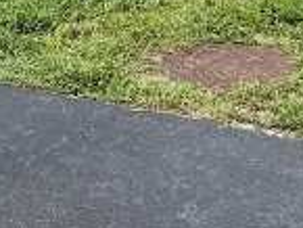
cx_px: 46
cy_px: -272
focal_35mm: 132
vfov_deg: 10.1
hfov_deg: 14.8
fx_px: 1156
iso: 80
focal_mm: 6.76
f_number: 1.78
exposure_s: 1/10309
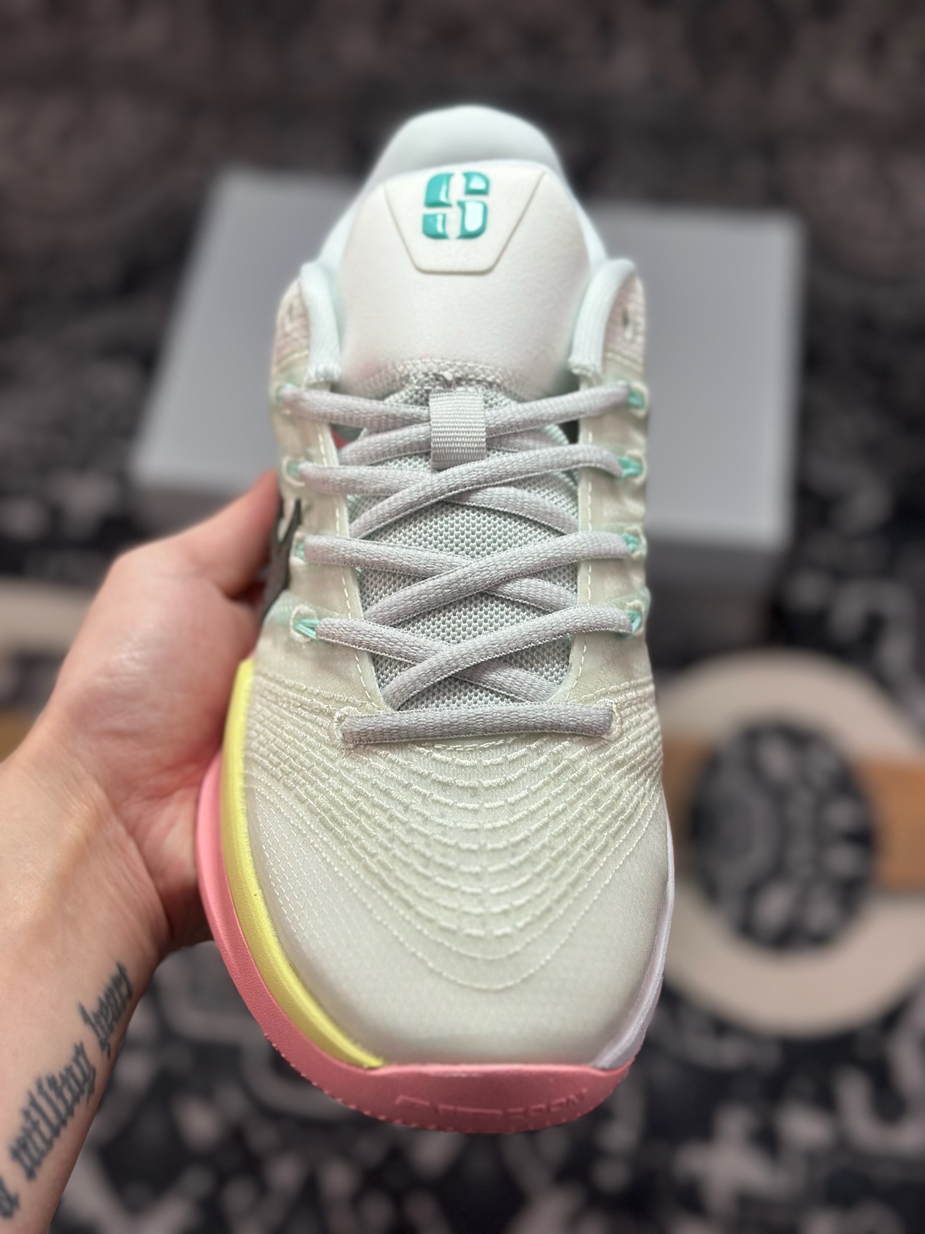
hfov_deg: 30.3
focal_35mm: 48
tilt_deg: -56.0
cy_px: 617
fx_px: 1710
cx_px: 462
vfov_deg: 39.7
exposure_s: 1/1815
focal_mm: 6.86
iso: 80
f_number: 1.78
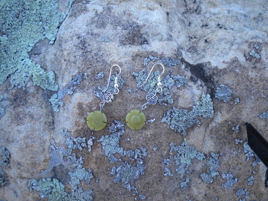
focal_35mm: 41
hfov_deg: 45.8
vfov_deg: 35.1
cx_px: 134
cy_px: 100
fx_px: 317
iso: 80
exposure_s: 1/80.6
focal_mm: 7.4
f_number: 3.5
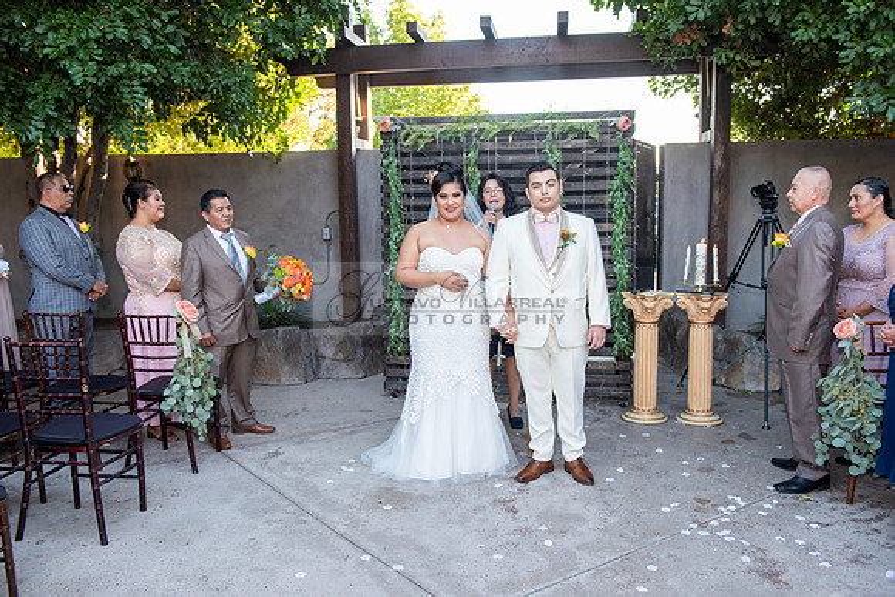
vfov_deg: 41.1
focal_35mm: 32
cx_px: 448
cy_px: 298
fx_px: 796
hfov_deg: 58.7
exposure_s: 1/250
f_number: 5
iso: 640
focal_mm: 32
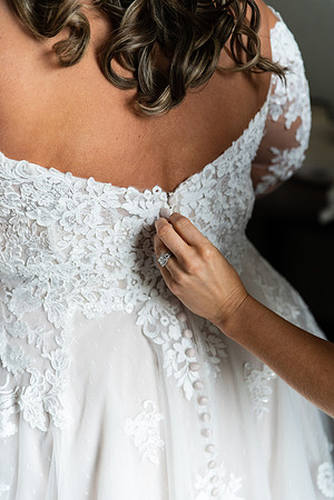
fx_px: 974
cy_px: 250
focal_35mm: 70
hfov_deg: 19.5
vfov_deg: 28.8
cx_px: 167
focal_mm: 70
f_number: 2.8
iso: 2000
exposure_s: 1/640
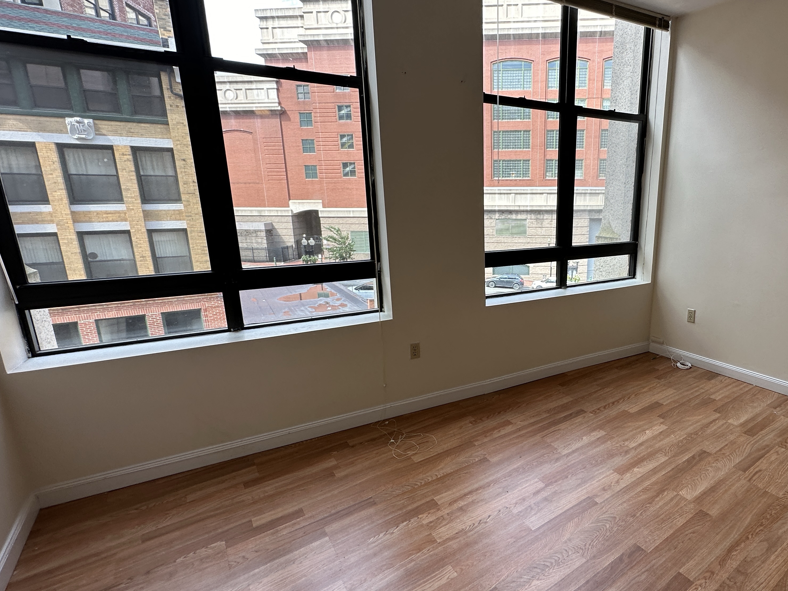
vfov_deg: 68.7
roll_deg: -0.6
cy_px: 304
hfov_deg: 82.9
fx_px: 432
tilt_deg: -13.6
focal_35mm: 19
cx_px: 497
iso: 40
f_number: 2.2
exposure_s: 1/125
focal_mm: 2.22
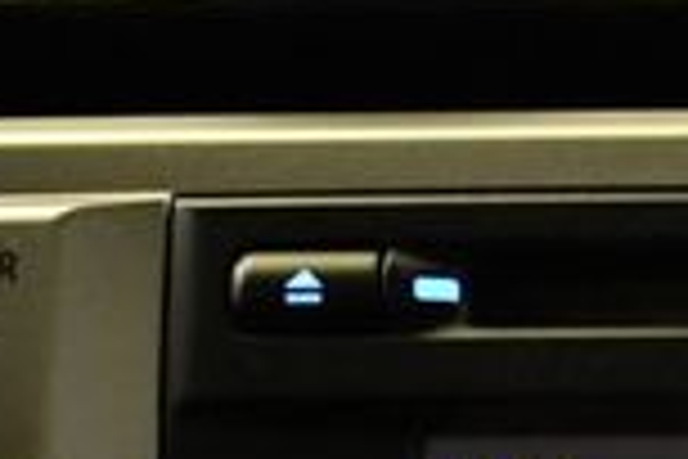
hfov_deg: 12.7
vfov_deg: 8.7
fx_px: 2886
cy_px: 842
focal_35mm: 151
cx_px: 1120
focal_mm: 18
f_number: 3.5
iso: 3200
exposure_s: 1/80
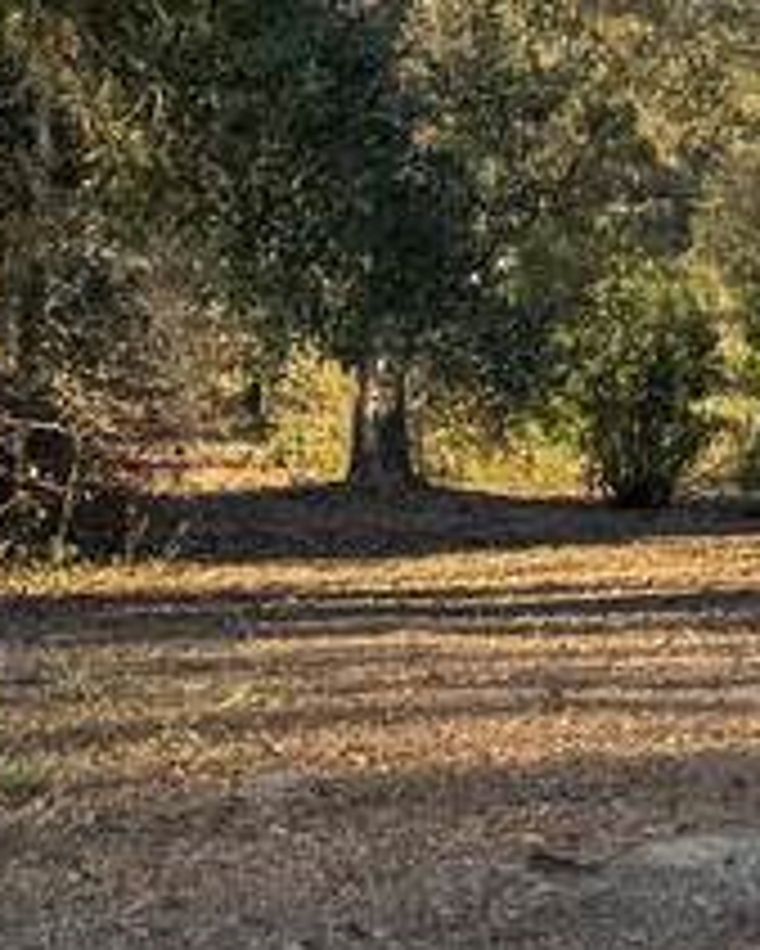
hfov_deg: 10.9
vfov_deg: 13.3
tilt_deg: +6.3
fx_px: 3990
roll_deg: -2.2
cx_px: 508
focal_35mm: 142
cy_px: -144
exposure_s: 1/439
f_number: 1.78
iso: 80
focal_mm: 6.76
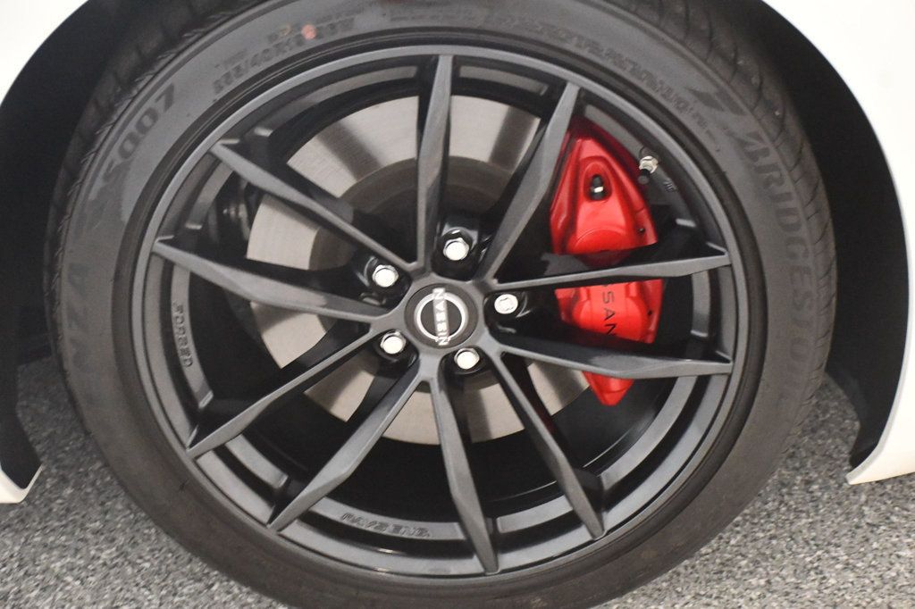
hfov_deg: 28.1
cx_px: 458
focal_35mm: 72
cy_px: 304
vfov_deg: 18.9
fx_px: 1829
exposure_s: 1/60
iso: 8000
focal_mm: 48
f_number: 4.5
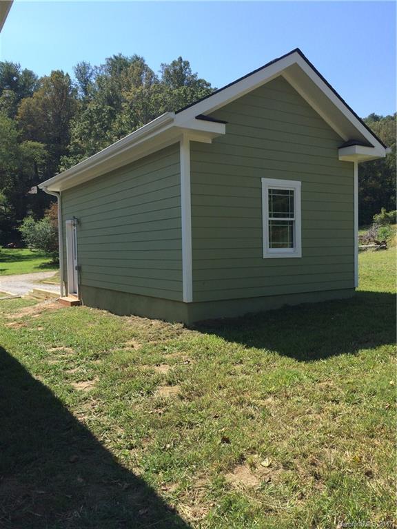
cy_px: 264
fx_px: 443
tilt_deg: -2.2
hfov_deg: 48.2
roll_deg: +0.8
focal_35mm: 29
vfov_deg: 61.7
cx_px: 198
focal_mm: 4.15
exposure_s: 1/1368
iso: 32
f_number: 2.2
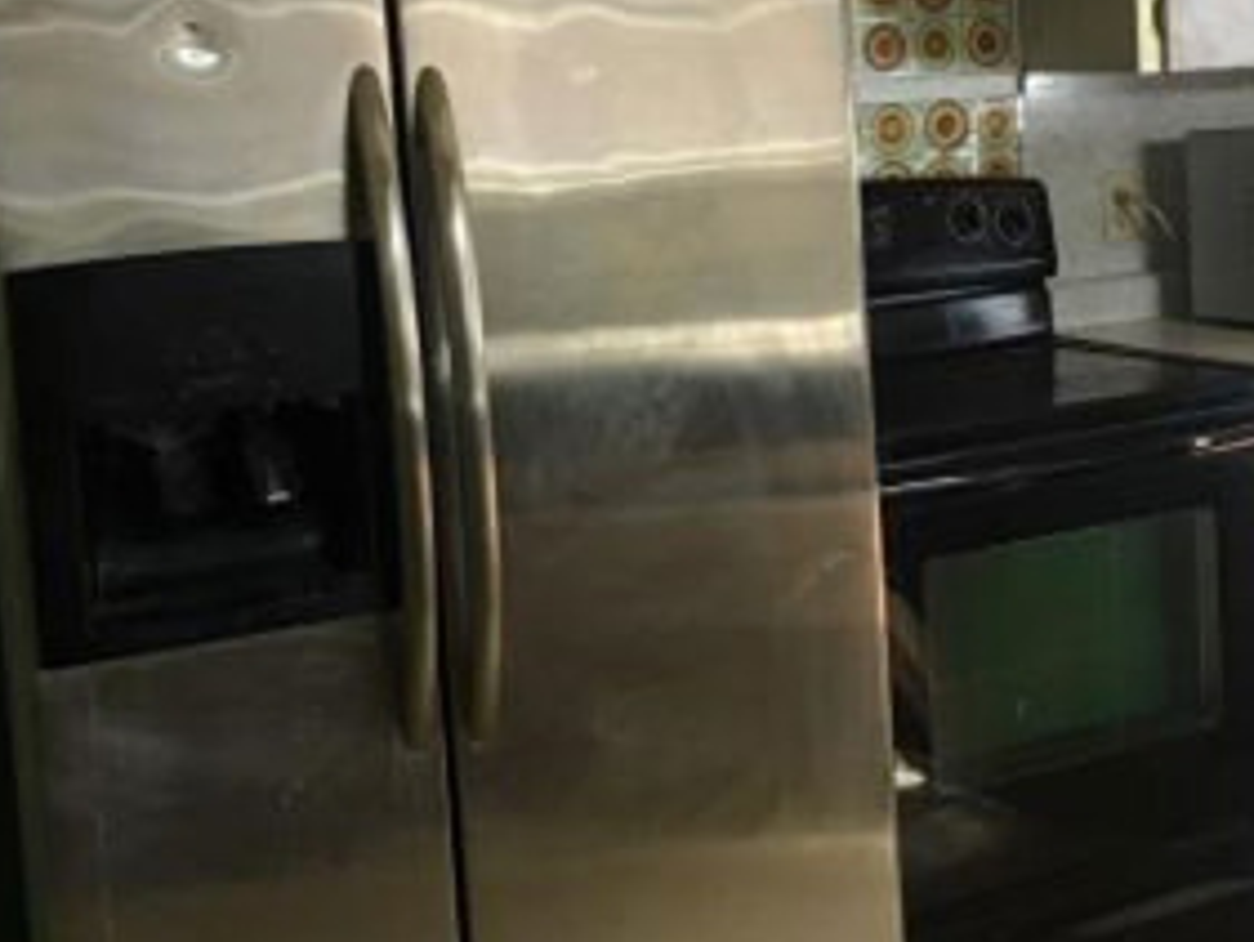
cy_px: 313
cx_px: 1089
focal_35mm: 66
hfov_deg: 28.4
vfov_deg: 22.2
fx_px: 2392
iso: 25
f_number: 2.2
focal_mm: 4.15
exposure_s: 1/30
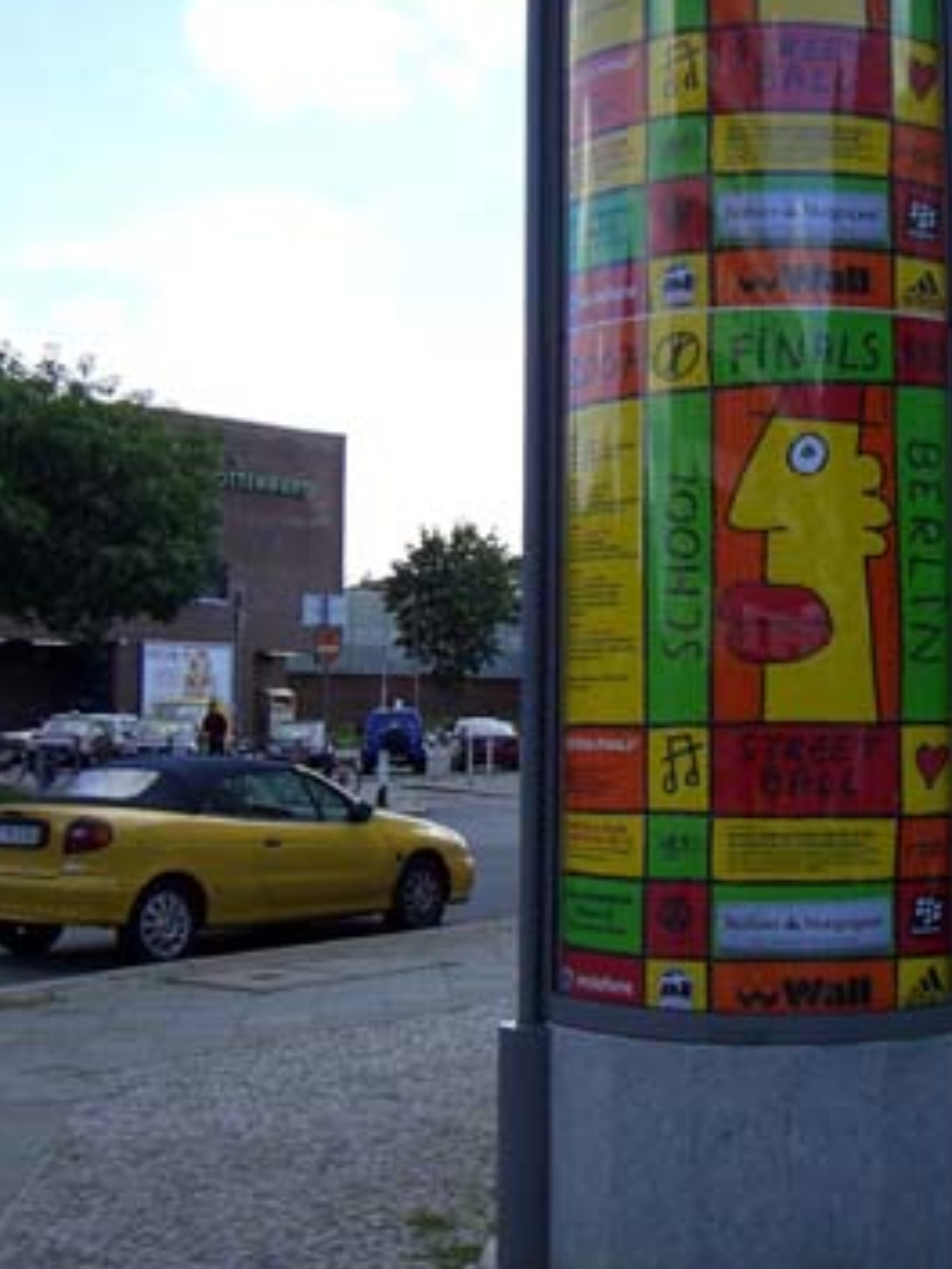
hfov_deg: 27.0
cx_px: 554
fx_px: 1980
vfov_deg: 35.4
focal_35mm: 54
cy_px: 508
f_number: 4.3
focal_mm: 6.2
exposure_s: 1/400
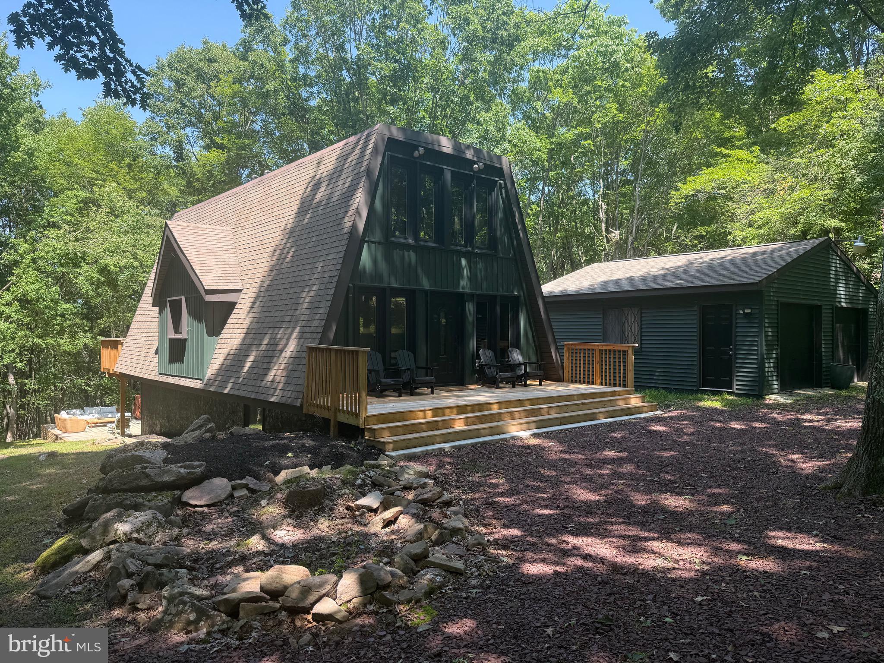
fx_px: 613
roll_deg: +0.1
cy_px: 332
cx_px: 442
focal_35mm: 24
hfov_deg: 71.6
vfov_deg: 56.8
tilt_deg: +0.0
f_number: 1.78
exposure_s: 1/470
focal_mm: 6.76
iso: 80
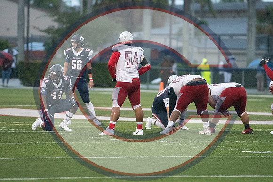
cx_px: 136
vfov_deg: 4.6
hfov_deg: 6.9
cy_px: 91
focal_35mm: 300
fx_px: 2275
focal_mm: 200
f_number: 3.2
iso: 11400
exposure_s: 1/2000
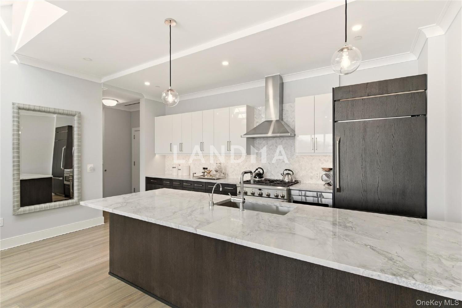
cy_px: 154
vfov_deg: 70.4
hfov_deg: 93.3
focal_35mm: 17
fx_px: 218
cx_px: 231
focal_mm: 17
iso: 250
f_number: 9
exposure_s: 1/100
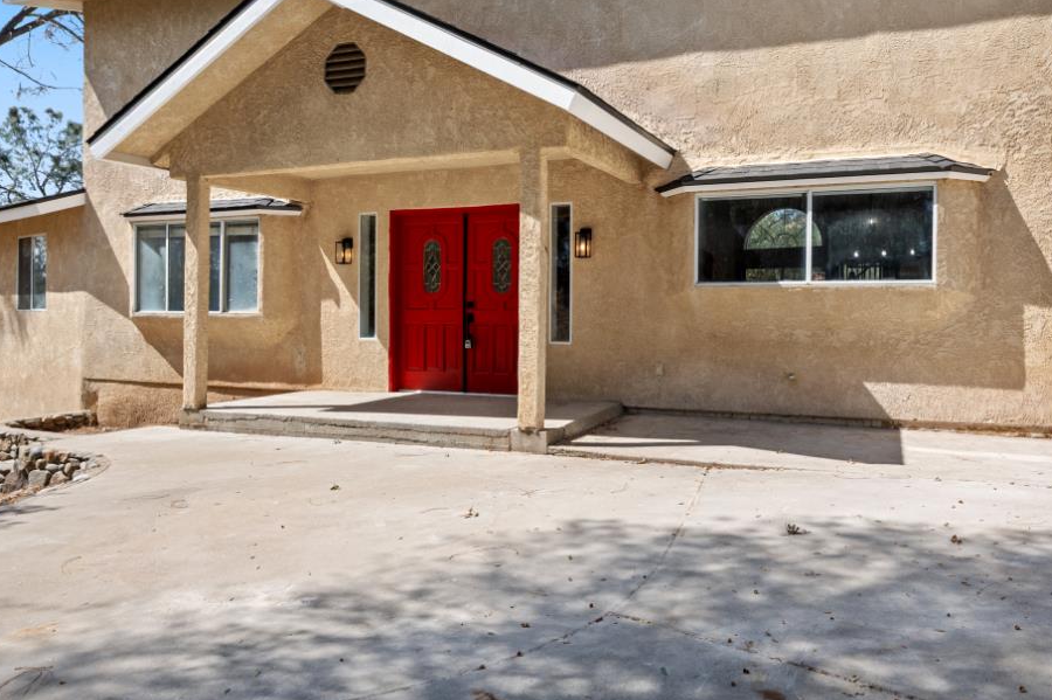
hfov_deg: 71.2
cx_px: 598
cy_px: 333
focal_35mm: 25
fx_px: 730
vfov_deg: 51.2
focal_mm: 15
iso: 250
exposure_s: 1/250
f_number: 9
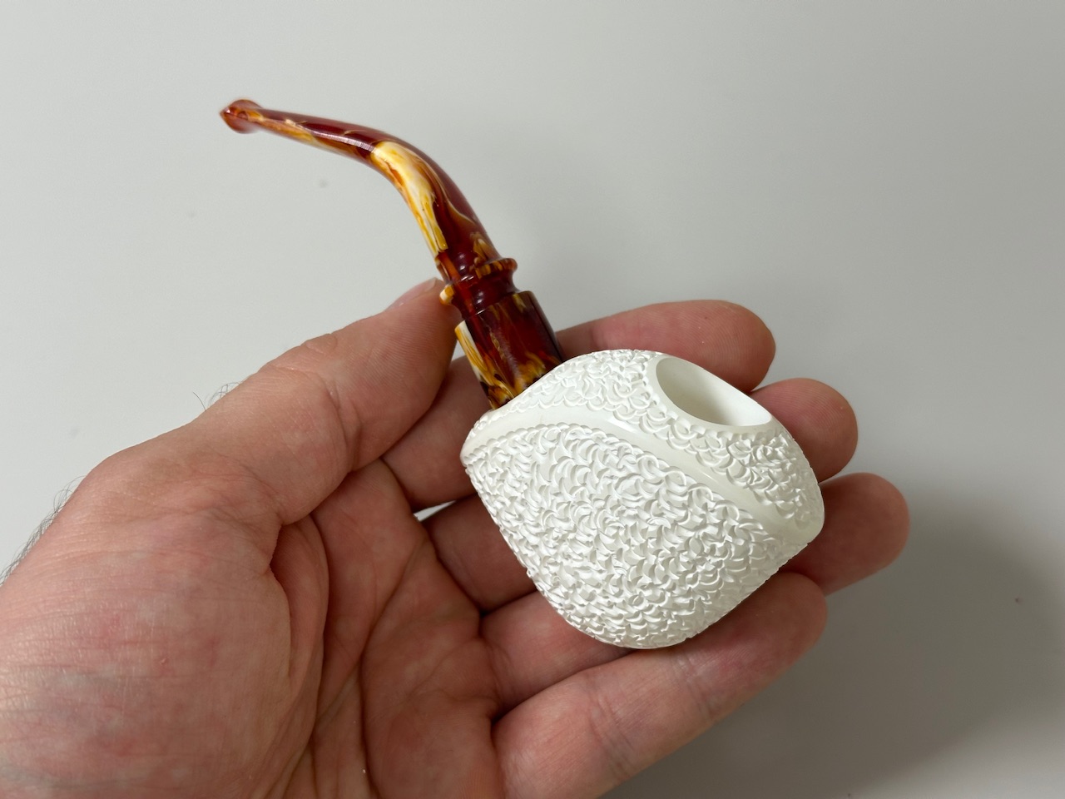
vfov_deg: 30.3
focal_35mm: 48
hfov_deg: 39.7
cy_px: 400
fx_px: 1477
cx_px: 532
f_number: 1.78
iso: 64
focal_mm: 6.86
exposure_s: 1/50
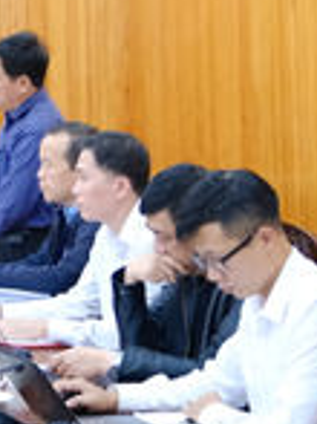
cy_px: 12
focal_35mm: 145
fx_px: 1773
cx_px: -383
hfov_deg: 9.4
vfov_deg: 13.5
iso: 3200
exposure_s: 1/200
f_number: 4
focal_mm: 27.5
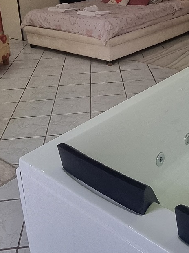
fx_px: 306
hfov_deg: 33.9
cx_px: 132
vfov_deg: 43.5
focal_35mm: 42
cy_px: 67
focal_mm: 2.2
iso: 400
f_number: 2.2
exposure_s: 1/50
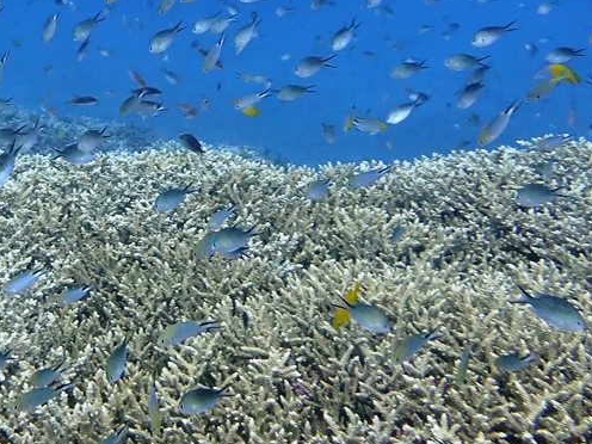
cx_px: 129
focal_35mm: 66
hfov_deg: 28.8
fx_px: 1129
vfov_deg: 22.0
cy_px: 98
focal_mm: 5.79
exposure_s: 1/200
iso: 100
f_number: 3.2
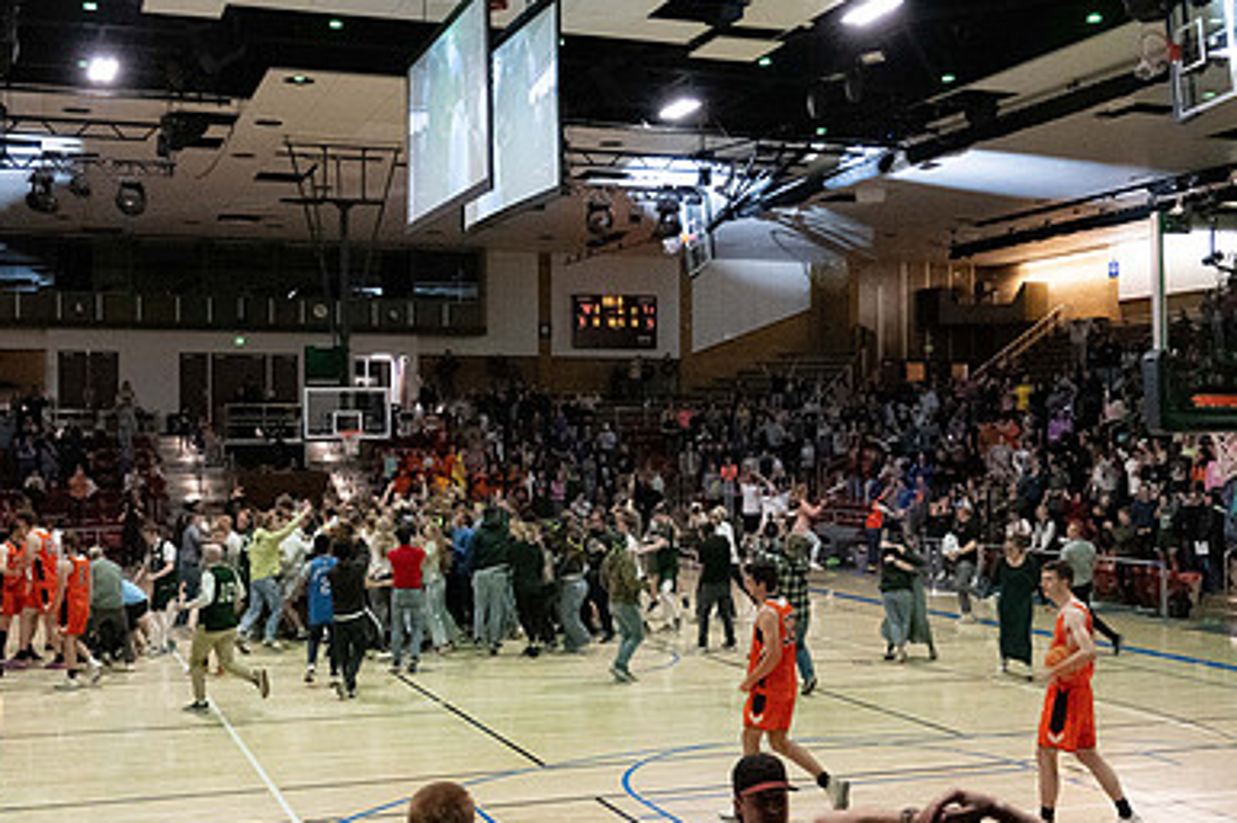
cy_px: 435
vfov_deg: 30.5
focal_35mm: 44
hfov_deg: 44.4
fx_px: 1511
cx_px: 538
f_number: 4
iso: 8000
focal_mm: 24
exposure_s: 1/400
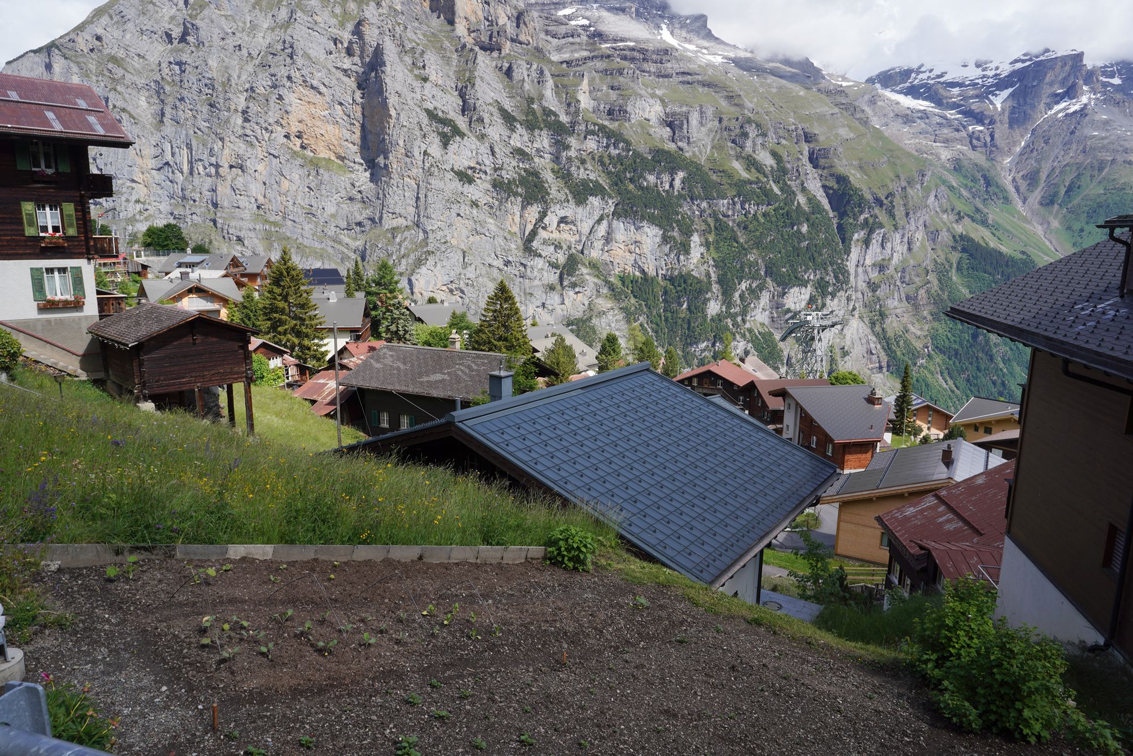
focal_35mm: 24
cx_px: 566
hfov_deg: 73.7
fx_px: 755
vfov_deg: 53.1
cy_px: 378
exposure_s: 1/100
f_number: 14
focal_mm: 24
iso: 100
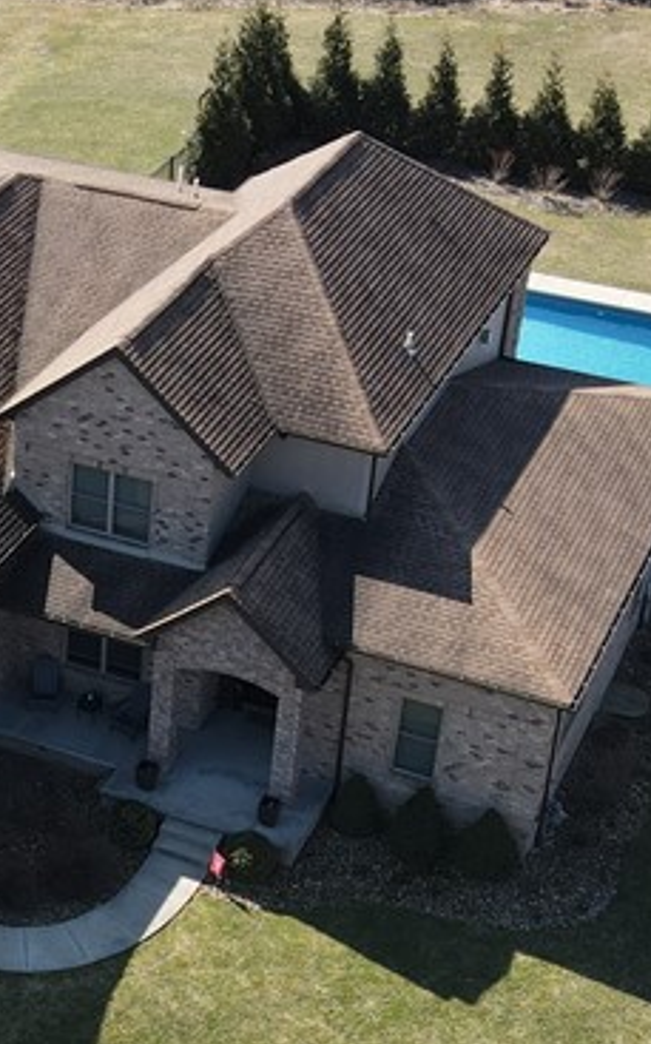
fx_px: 2018
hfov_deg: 17.7
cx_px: -65
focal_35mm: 71
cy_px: 737
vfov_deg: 28.7
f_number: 2.8
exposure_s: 1/320
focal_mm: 4.5
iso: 100
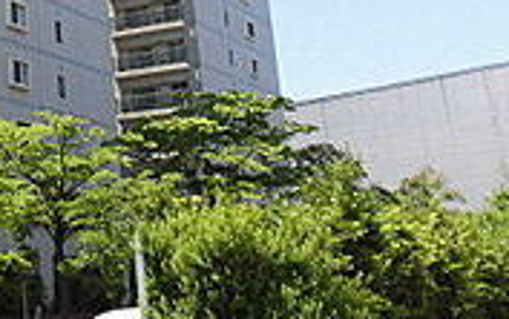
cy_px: -99
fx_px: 1014
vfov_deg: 16.8
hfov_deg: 25.5
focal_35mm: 73
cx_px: -92
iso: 100
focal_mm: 4.3
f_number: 3.1
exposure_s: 1/1000
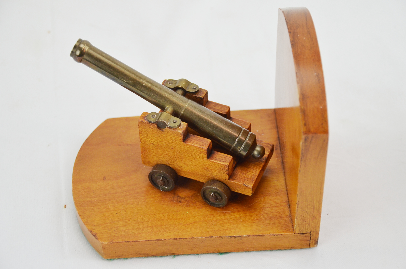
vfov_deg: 14.6
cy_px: 134
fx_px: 1047
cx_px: 203
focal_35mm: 93
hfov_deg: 22.0
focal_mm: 62
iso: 800
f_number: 5
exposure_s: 1/250
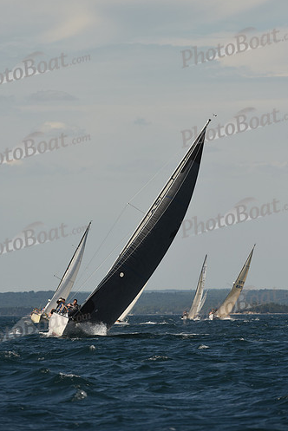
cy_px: 183
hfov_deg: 3.6
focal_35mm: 385
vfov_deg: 5.4
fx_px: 4613
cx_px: 136
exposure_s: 1/1000
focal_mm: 330
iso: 250
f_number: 7.1
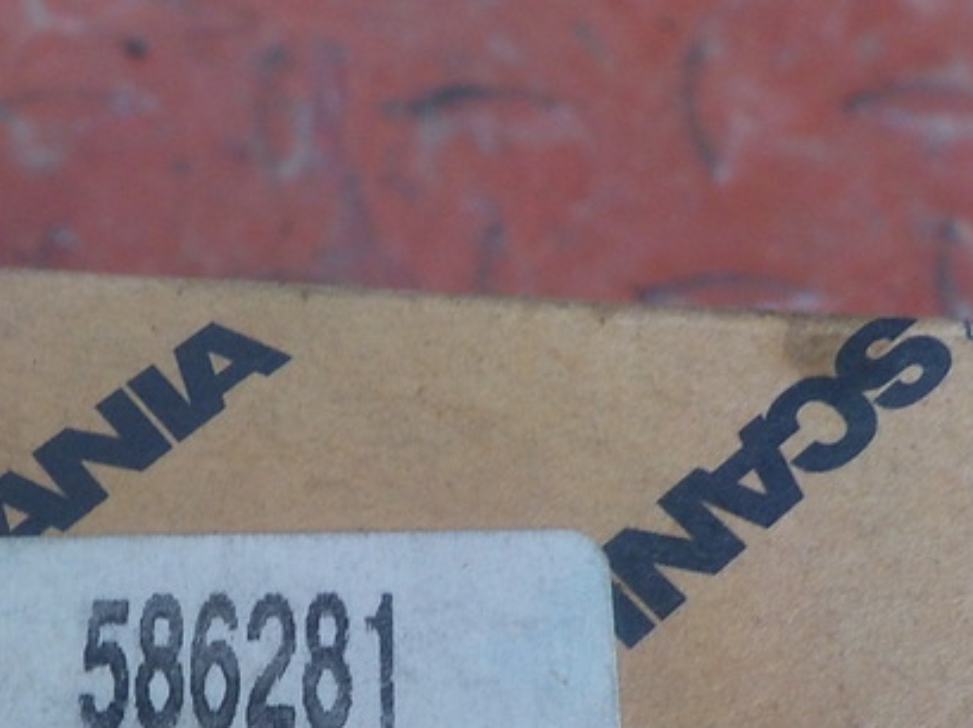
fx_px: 1320
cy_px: 545
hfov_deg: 39.8
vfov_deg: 30.3
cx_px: 290
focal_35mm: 47
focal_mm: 4.1
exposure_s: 1/30
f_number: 3.3
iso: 280
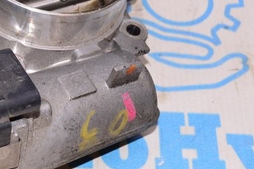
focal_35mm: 106
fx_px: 749
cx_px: 6
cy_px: 60
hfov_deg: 18.8
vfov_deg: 12.8
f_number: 8
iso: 1600
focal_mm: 27
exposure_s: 1/160
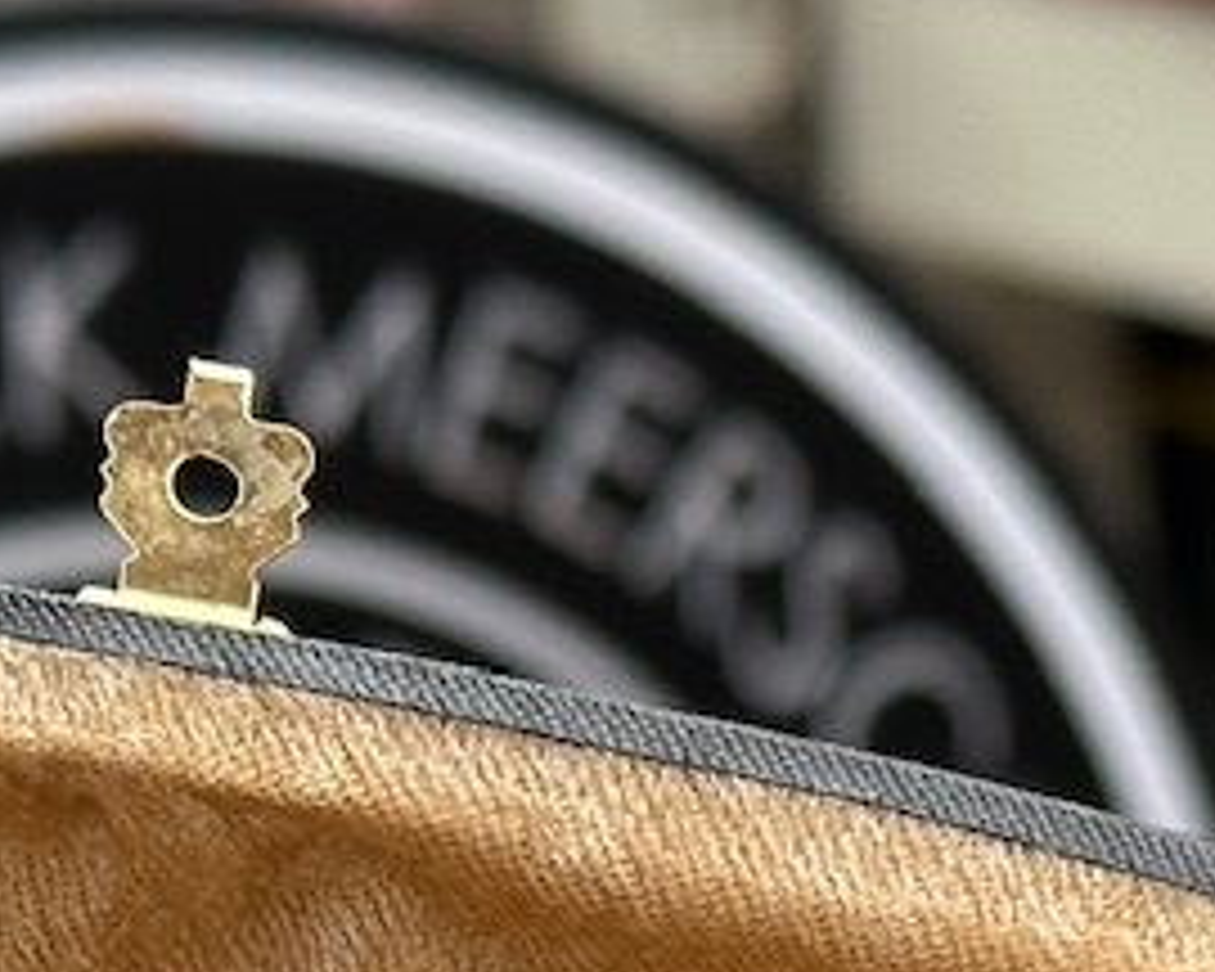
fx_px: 7983
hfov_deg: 8.6
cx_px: 1390
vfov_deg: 6.7
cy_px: 2115
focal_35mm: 222
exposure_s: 1/401
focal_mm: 6.86
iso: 64
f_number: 1.78
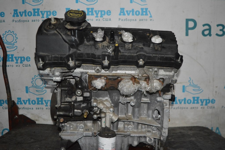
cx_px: 112
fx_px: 215
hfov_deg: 55.1
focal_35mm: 34
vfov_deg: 38.3
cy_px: 75
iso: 3200
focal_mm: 23
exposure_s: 1/60
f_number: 3.8
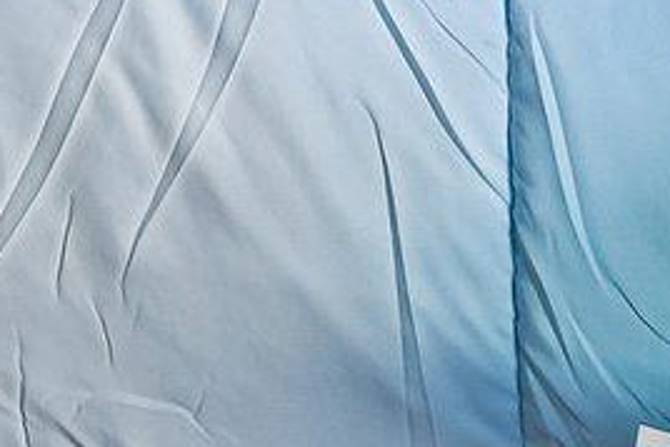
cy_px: -843
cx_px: -852
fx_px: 1992
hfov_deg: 14.2
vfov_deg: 10.0
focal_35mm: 107
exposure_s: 1/13
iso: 400
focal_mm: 14
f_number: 8
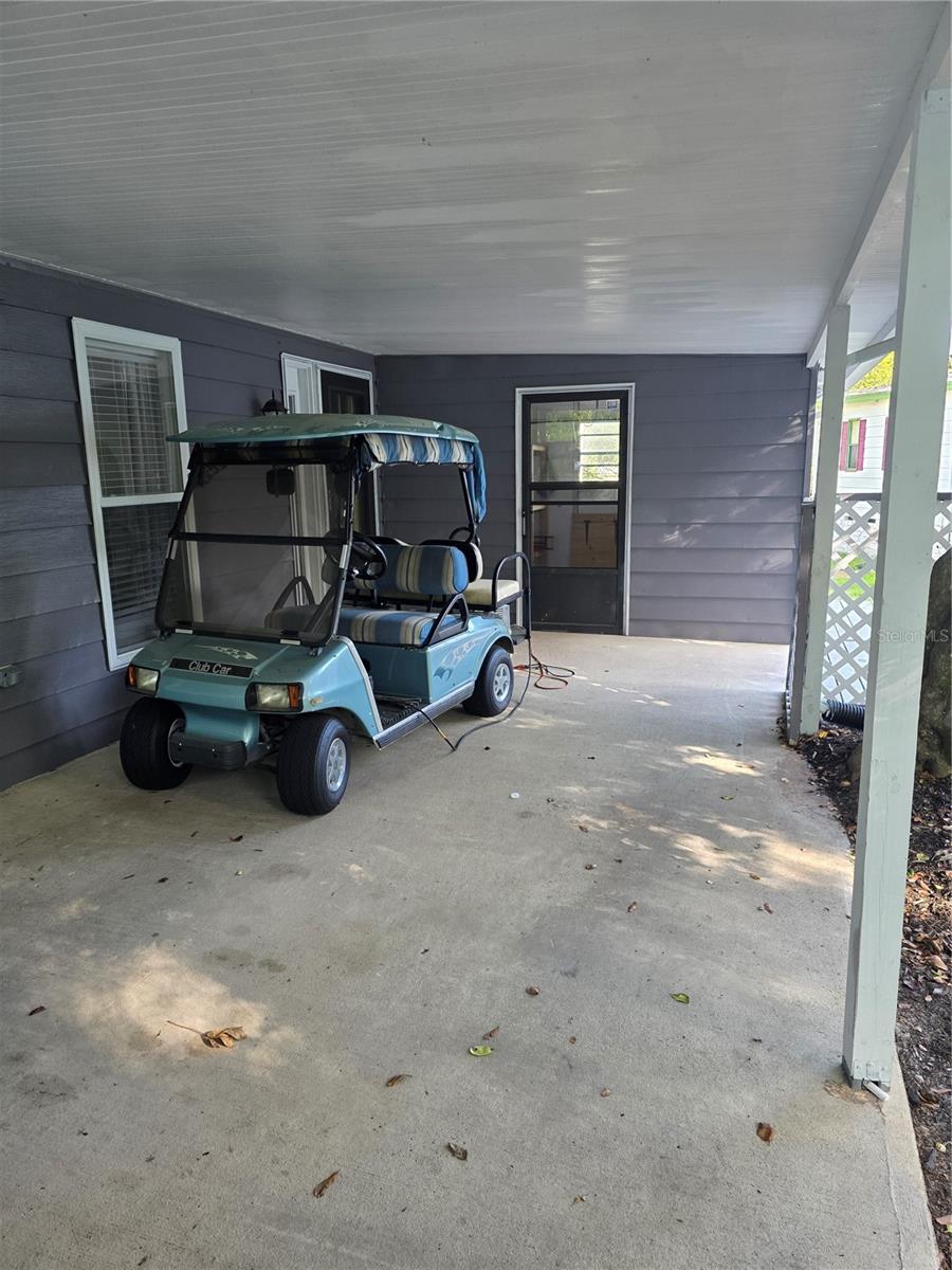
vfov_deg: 73.9
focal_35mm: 23
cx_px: 476
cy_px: 635
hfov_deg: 58.9
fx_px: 843
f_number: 1.7
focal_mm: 6.3
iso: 200
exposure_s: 1/180
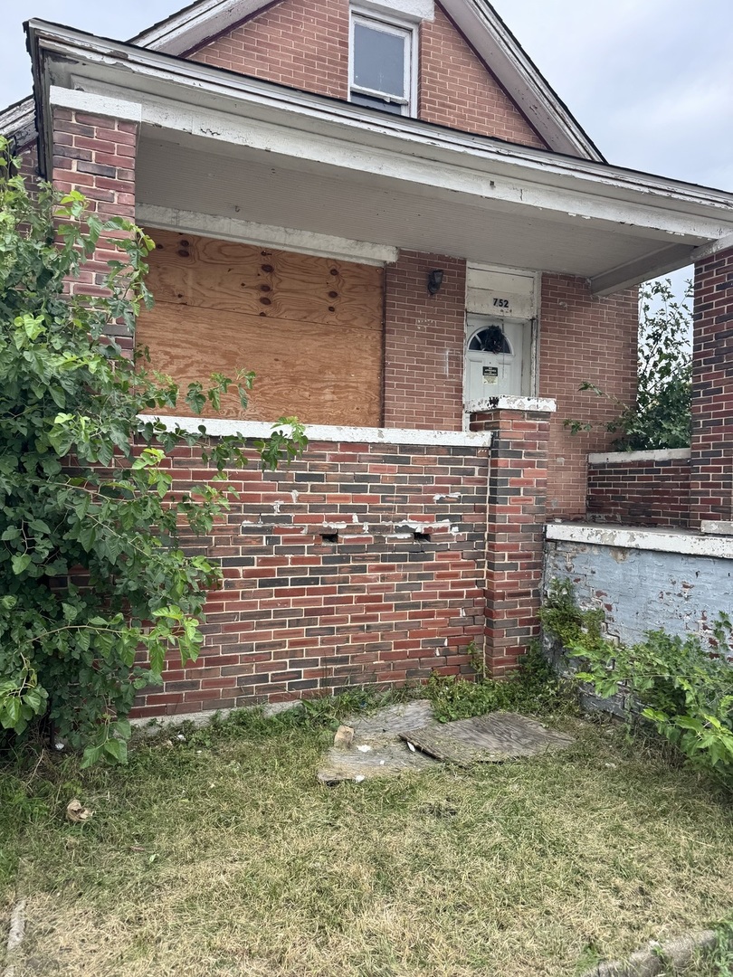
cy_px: 488
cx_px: 366
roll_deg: +1.8
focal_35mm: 24
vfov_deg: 71.6
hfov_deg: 56.8
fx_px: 678
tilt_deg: +2.1
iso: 80
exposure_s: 1/627
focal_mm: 6.76
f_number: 1.78
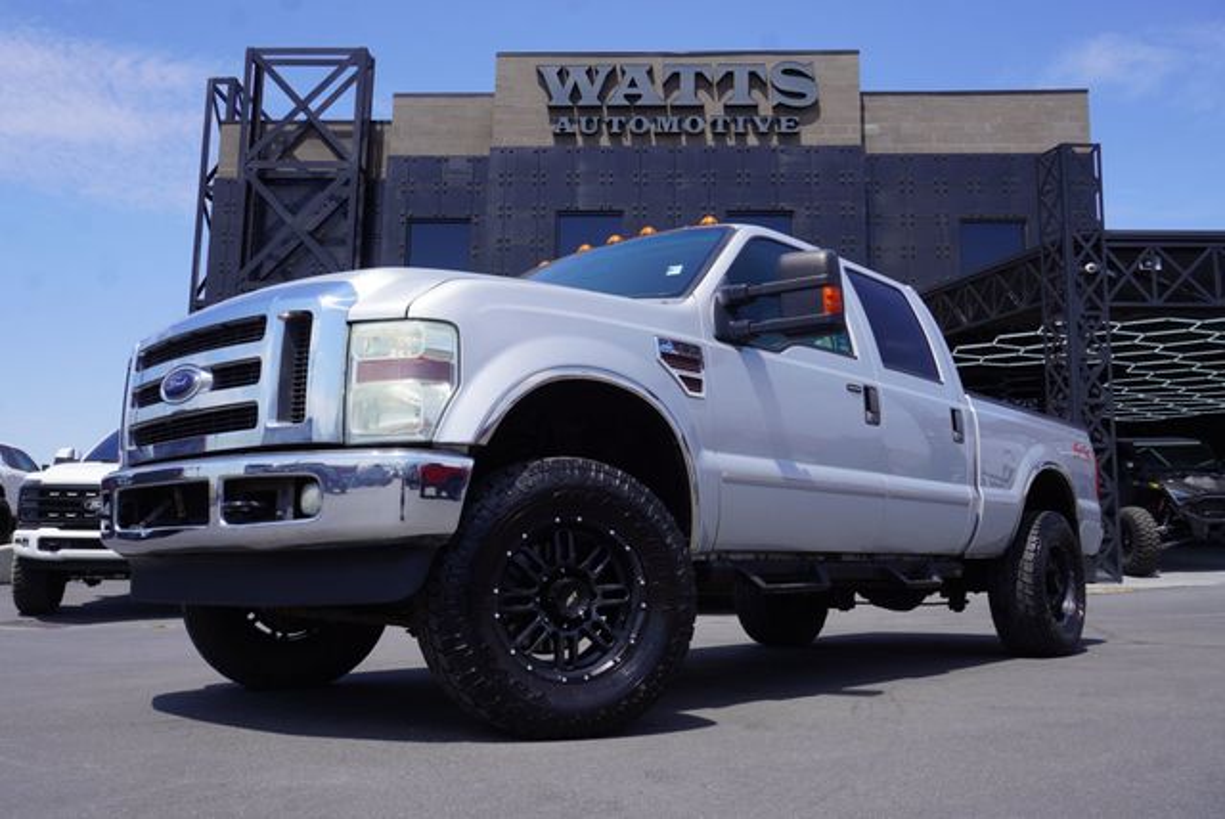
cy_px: 410
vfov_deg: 41.8
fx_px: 1073
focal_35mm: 32
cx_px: 612
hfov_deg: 59.4
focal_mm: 21
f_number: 10
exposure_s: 1/160
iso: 100
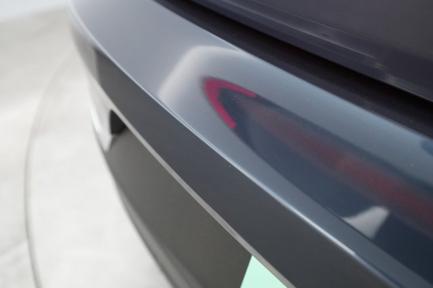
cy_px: 144
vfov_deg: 46.4
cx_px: 216
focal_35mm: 28
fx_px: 337
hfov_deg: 65.5
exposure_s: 1/100
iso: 4000
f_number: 4.5
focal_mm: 28
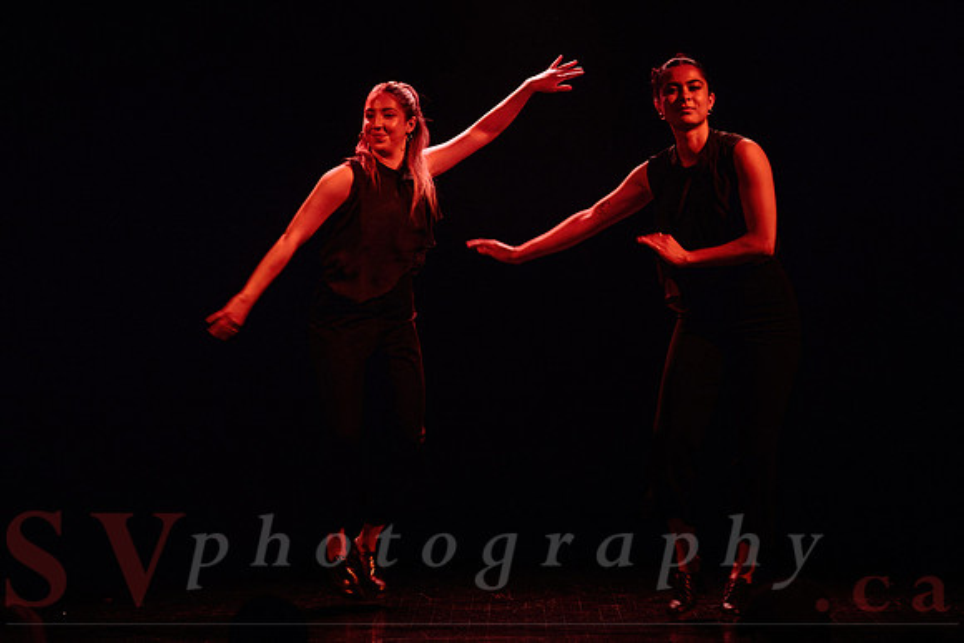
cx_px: 484
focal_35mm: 182
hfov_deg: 11.3
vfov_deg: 7.6
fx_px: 4871
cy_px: 265
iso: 1600
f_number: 2.8
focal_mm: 145
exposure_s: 1/125
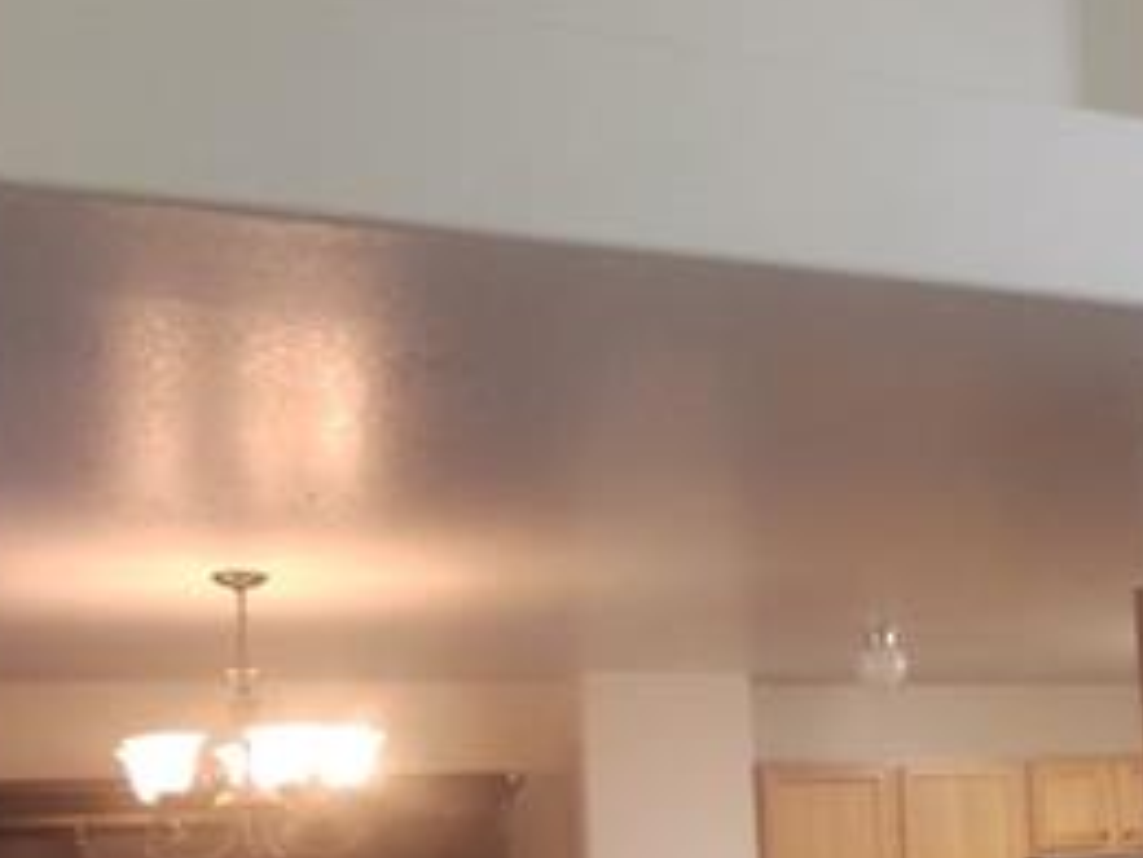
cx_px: 1059
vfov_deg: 22.8
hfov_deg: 29.3
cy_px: 737
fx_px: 2080
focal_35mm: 63
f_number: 2.2
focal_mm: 1.66
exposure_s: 1/30
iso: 825
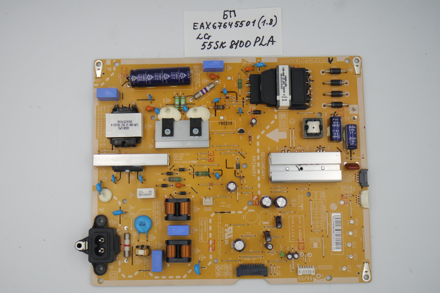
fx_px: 587
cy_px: 146
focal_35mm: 48
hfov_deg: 41.1
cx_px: 220
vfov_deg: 28.1
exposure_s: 1/125
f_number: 4.5
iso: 200
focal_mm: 18
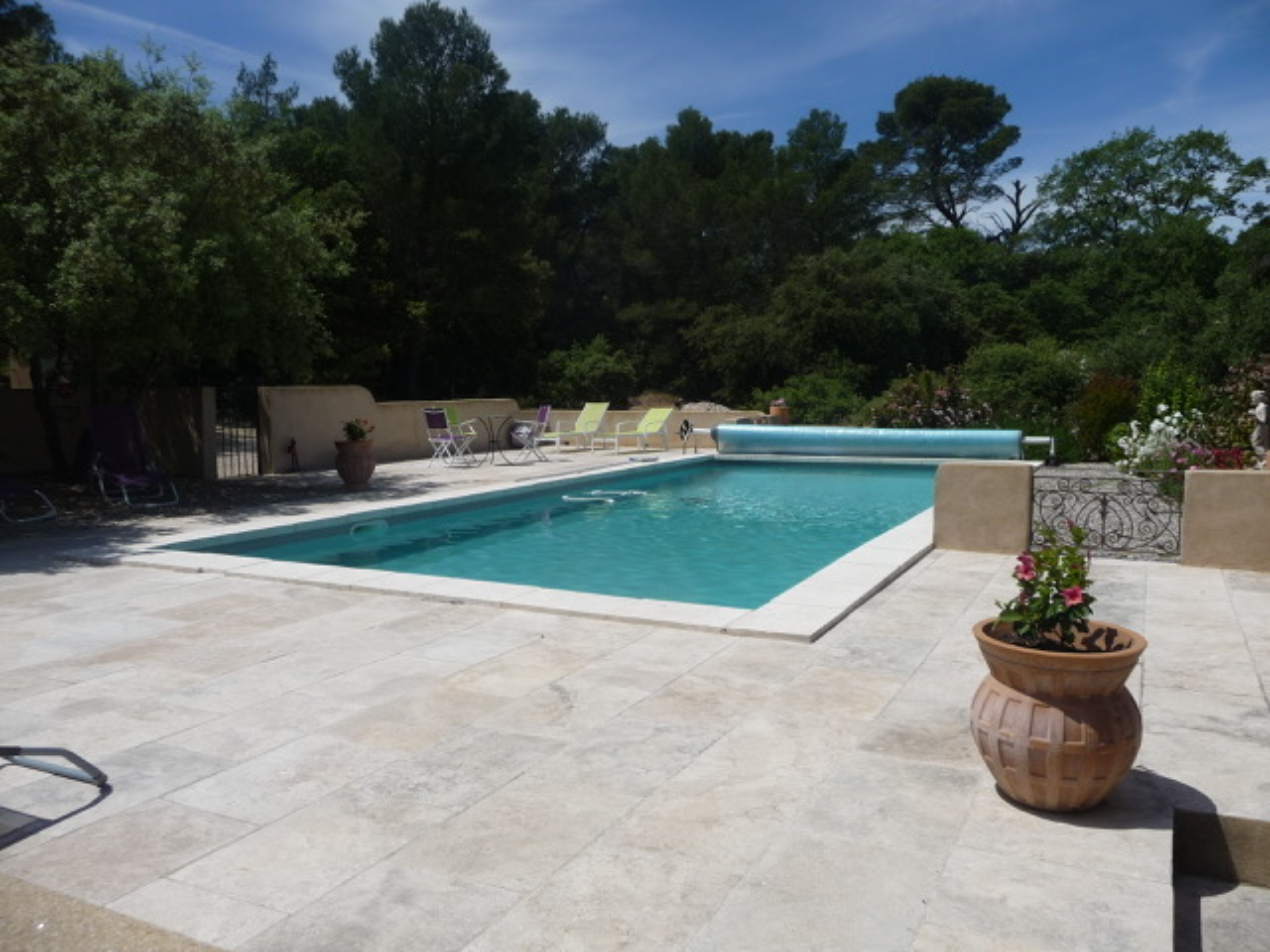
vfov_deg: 49.7
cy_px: 476
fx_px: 1027
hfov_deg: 63.4
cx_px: 635
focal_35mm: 28
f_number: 8
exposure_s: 1/400
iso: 100
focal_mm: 4.7
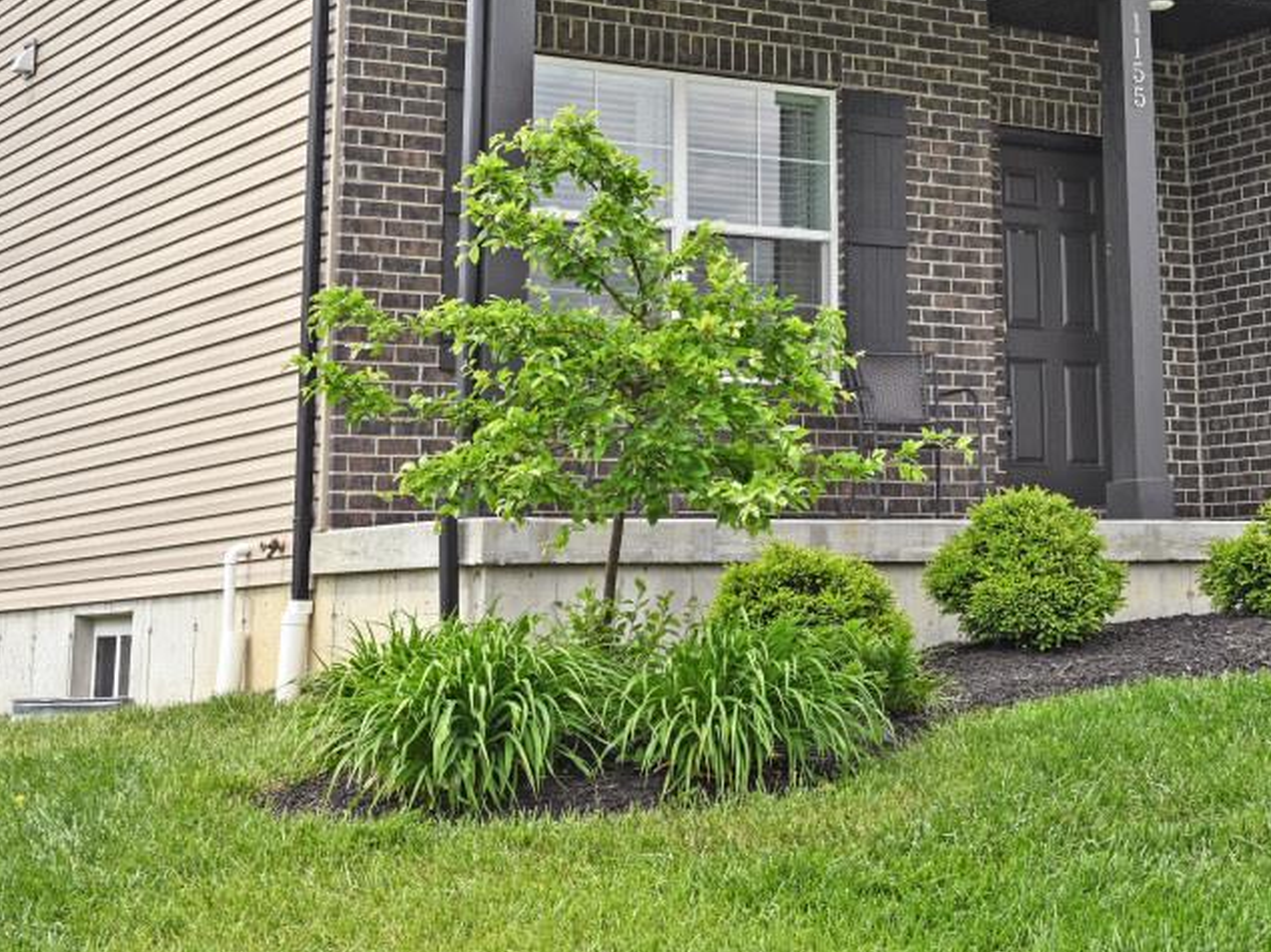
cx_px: 1014
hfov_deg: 28.8
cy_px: -2
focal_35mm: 66
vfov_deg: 21.5
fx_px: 2422
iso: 100
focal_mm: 29
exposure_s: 1/320
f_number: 6.3
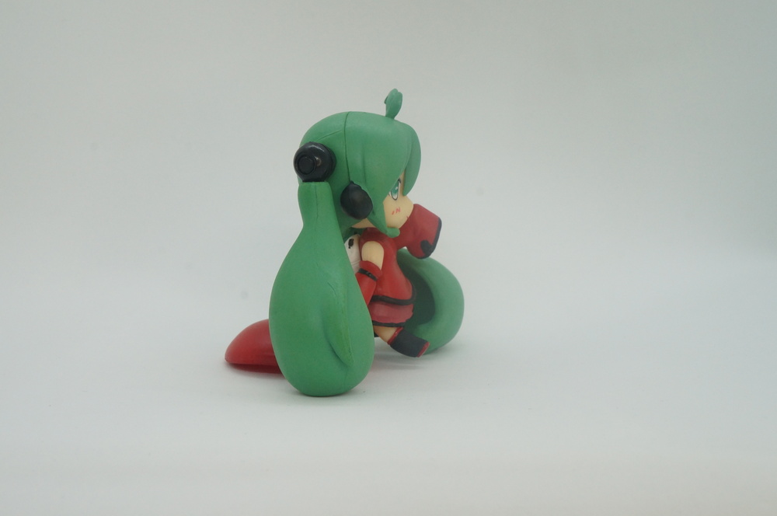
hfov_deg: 31.2
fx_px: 1390
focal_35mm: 64
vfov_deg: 21.0
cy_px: 258
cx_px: 388
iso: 1250
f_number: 14
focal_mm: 43
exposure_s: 1/80
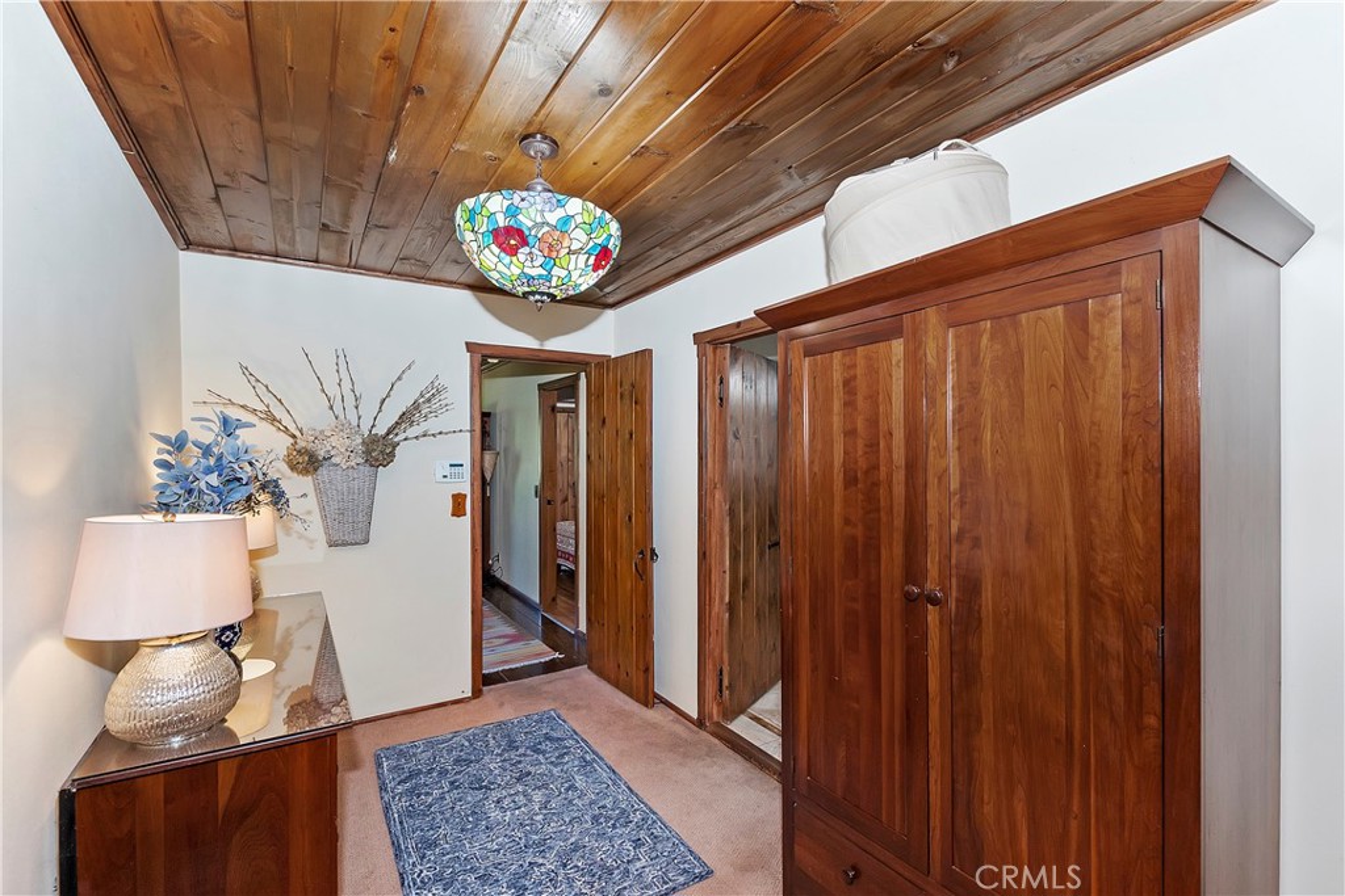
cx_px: 672
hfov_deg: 100.4
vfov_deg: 77.3
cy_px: 448
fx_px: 560
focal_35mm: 15
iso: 400
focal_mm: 10
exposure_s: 1/30
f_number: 8
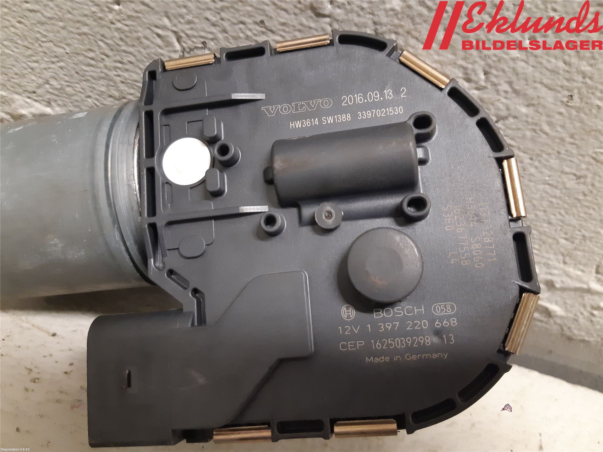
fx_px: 453
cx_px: 302
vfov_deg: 53.1
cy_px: 226
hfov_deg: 67.3
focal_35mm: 26
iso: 250
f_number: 1.7
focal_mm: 3.93
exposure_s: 1/25
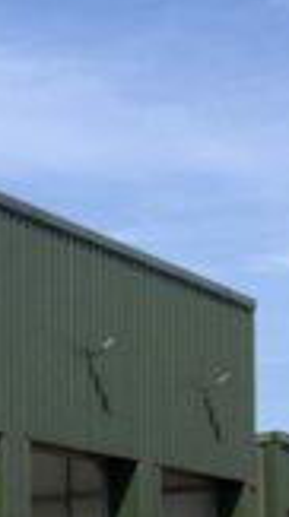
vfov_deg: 10.6
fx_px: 2727
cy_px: 710
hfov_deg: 5.4
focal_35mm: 199
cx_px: -832
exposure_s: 1/1451
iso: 16
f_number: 1.8
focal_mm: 3
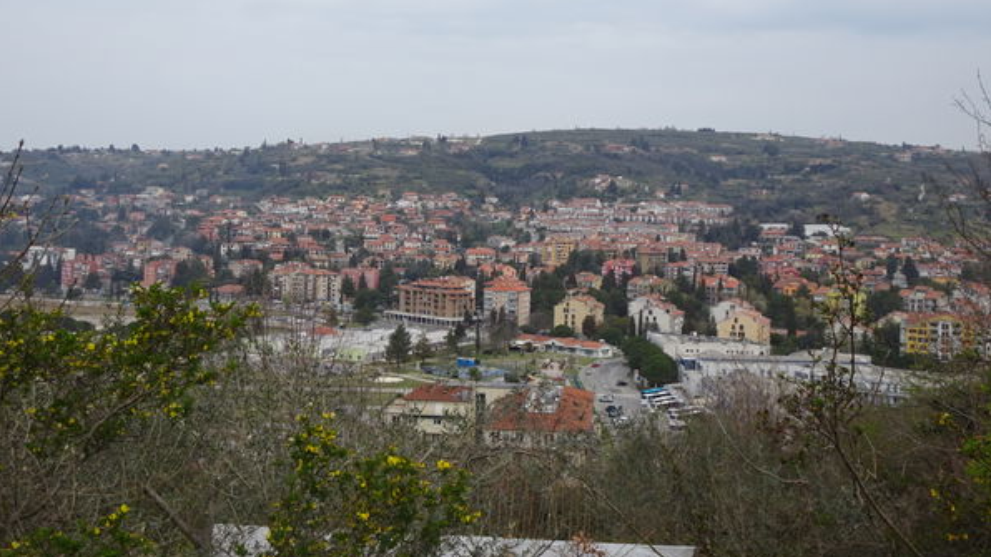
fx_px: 1182
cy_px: 196
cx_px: 496
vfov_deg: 26.4
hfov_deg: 45.5
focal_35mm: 45
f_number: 4
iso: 80
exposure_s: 1/500
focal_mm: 7.05
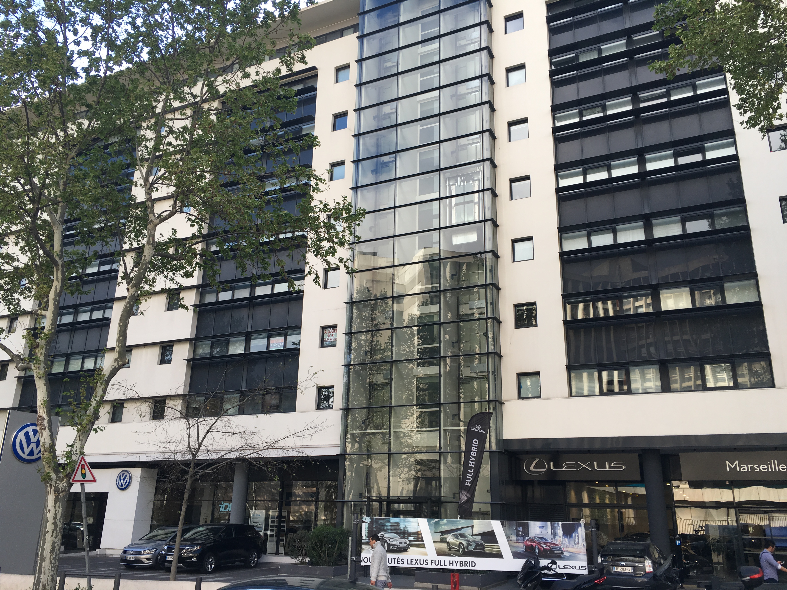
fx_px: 659
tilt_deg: +18.7
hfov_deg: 61.7
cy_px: 295
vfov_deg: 48.2
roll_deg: -1.1
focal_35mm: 29
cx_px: 394
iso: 25
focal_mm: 4.15
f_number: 2.2
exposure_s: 1/425
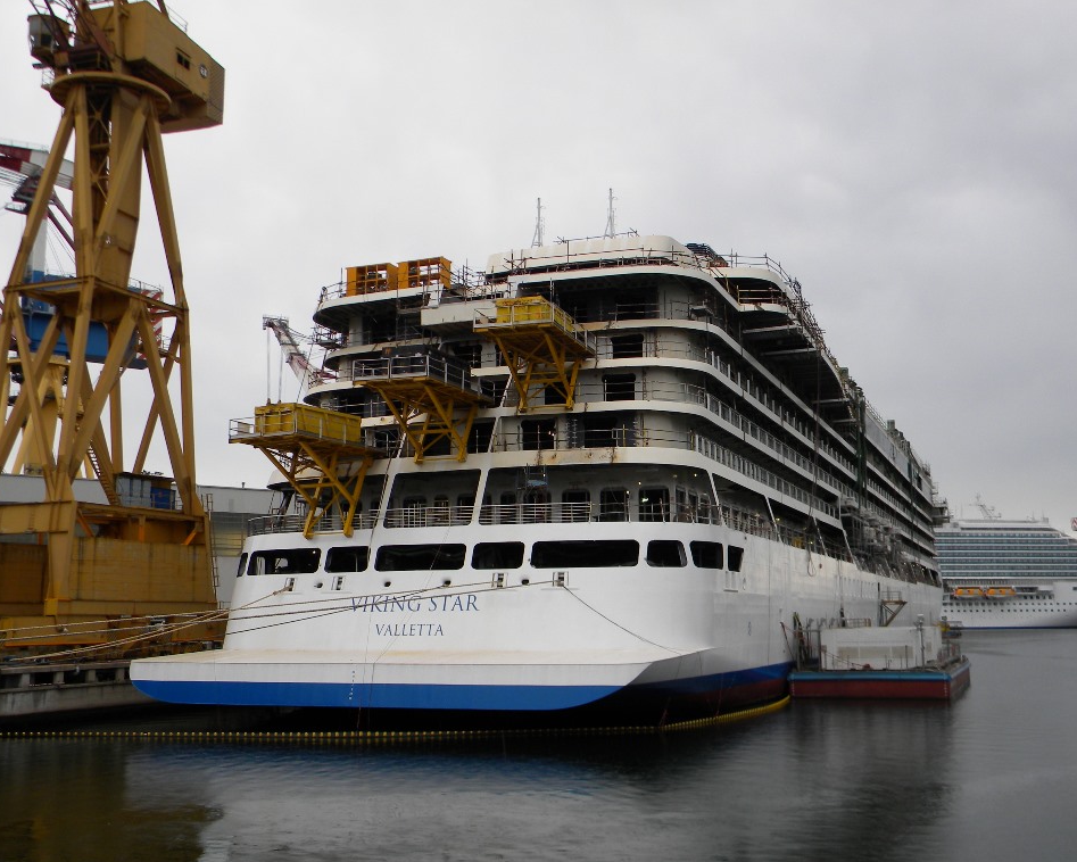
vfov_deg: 39.2
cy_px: 436
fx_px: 1212
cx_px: 569
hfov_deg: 47.9
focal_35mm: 38
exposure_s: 1/251
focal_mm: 6.4
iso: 80
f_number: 3.7
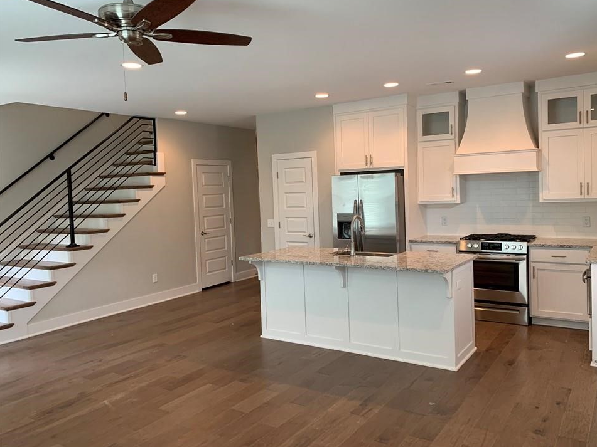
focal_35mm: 28
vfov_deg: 49.7
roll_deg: +1.7
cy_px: 212
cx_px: 319
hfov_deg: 63.4
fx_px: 483
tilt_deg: -2.0
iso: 100
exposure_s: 1/60
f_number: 1.8
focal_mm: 4.25
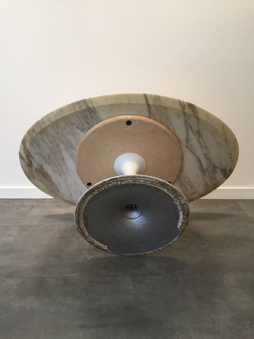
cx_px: 127
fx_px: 284
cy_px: 170
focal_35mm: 29
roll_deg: +1.1
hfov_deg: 48.2
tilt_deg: -18.0
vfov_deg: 61.7
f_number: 2.2
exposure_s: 1/33
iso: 50
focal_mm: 4.15
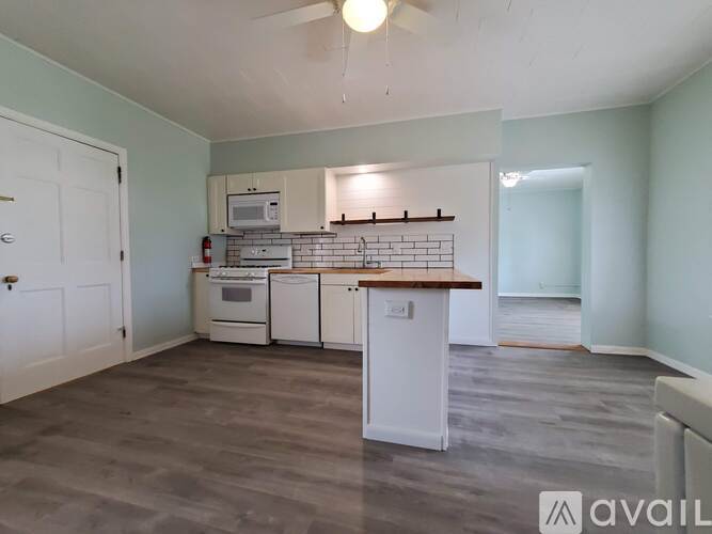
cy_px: 267
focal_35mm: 13
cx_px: 356
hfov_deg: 106.2
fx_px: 267
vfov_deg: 89.9
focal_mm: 1.8
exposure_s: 1/60
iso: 320
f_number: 2.2
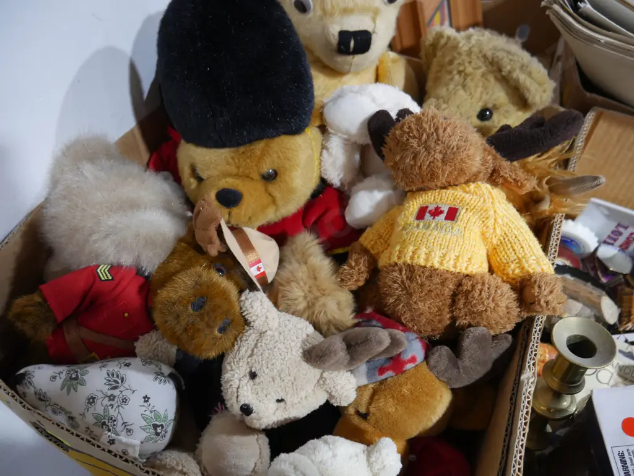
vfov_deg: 49.8
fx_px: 513
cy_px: 238
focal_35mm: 28
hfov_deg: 63.4
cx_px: 317
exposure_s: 1/60
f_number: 3.5
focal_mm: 14
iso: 1600
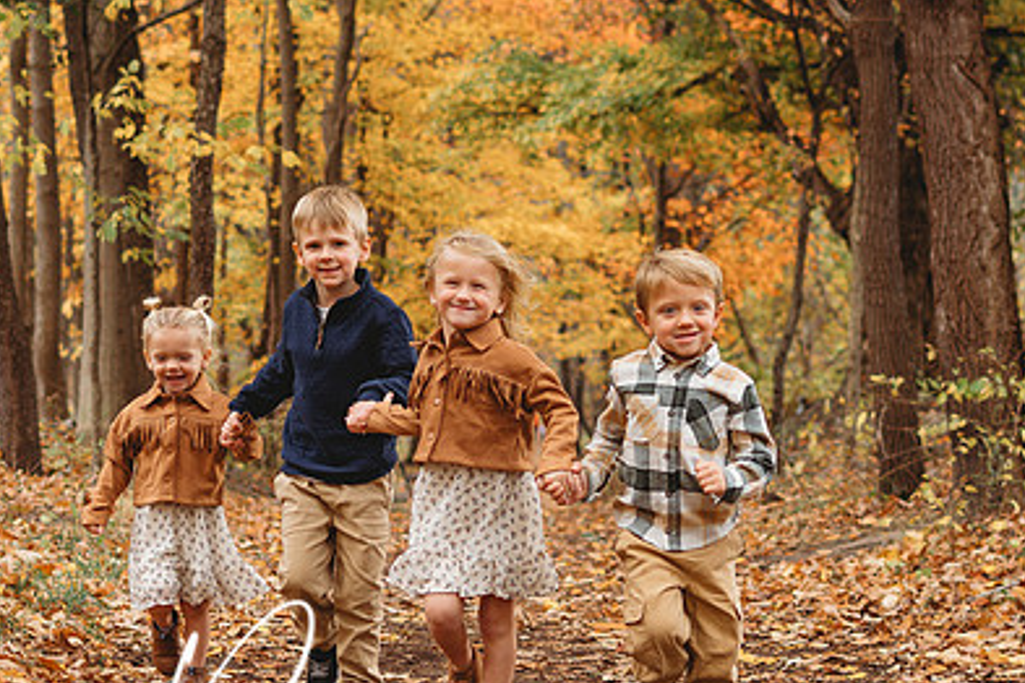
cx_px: 367
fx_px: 2961
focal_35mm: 104
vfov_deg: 13.1
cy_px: 463
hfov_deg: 19.6
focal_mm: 35
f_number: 2.2
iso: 160
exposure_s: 1/250
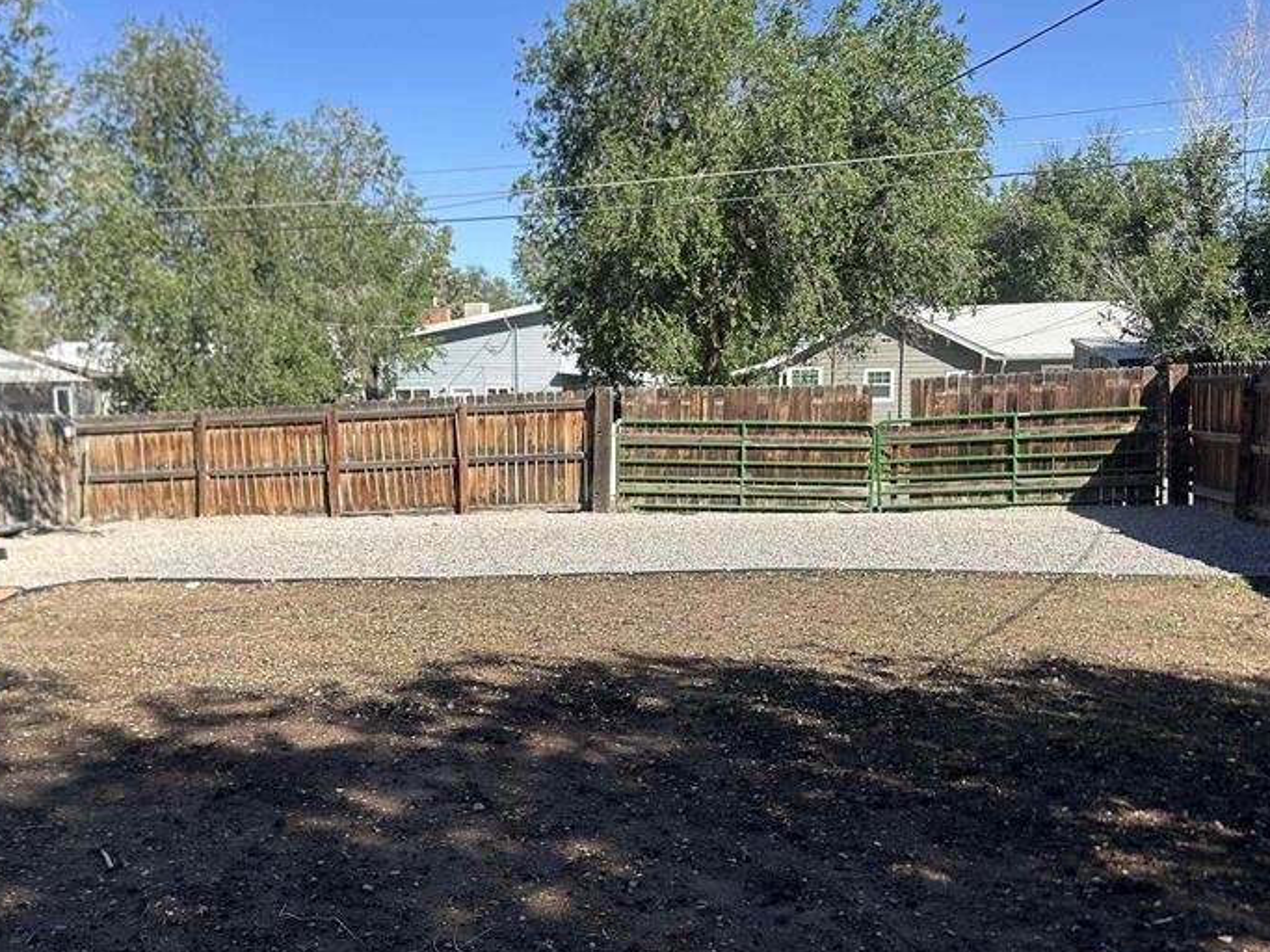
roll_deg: +0.1
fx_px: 1321
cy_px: 554
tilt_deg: -7.8
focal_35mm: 36
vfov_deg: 39.5
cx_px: 541
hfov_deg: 51.2
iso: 80
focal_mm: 6.86
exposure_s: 1/2353
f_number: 1.78
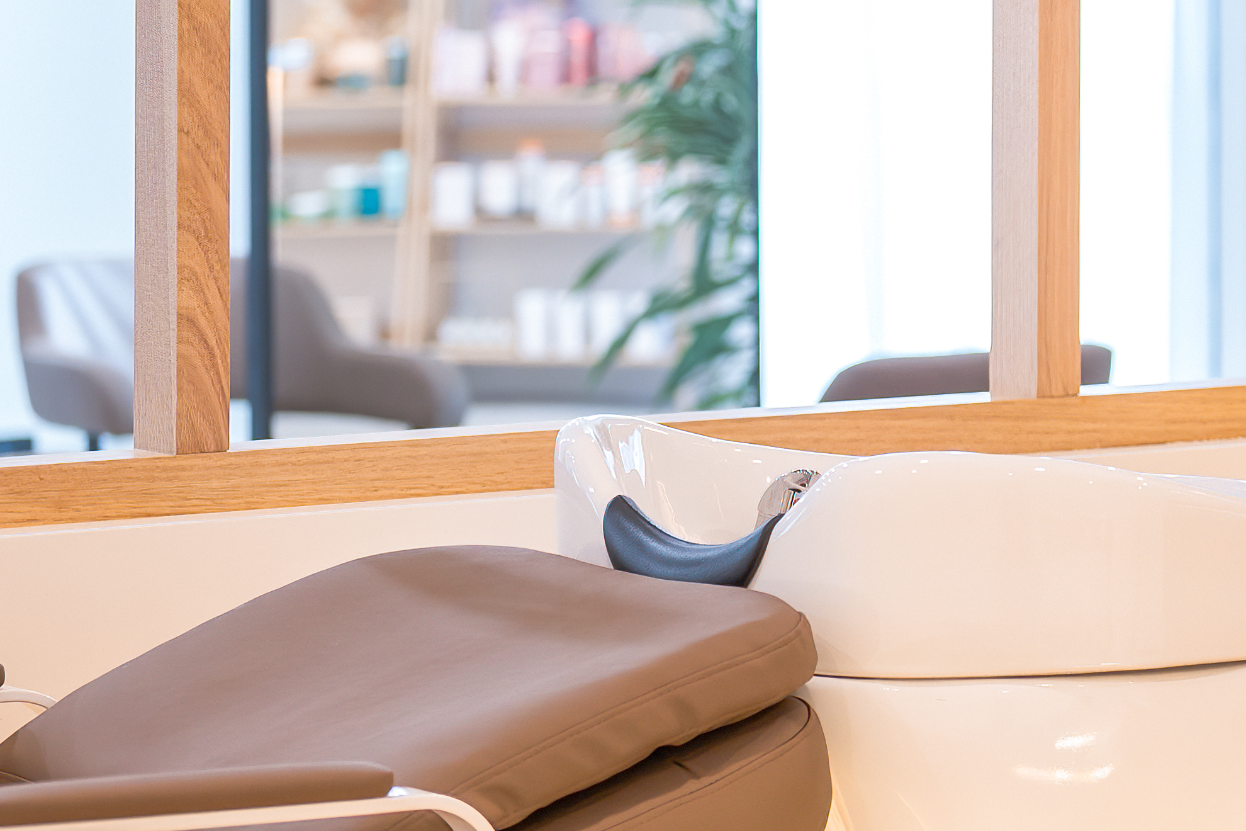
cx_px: 1401
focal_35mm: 177
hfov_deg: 11.4
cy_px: 137
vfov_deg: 7.7
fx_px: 6126
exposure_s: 1/125
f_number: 2
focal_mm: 50
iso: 320
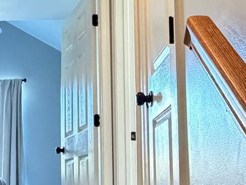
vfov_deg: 22.4
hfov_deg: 29.0
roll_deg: +0.1
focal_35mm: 65
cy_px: 142
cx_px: 44
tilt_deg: +6.5
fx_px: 462
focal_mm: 2.22
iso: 800
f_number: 2.2
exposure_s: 1/60
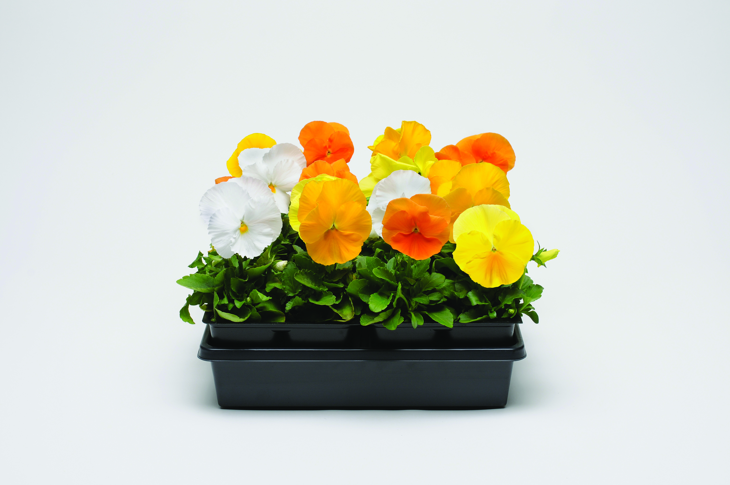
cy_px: 242
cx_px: 365
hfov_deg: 26.0
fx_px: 1580
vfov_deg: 17.4
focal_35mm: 78
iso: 200
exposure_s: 1/60
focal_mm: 52
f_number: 10
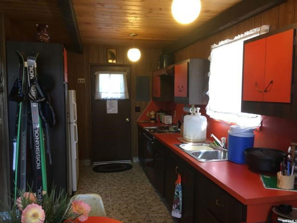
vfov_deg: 48.2
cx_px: 148
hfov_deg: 61.7
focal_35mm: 29
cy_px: 112
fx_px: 249
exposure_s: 1/30
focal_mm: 4.15
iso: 64
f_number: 2.2
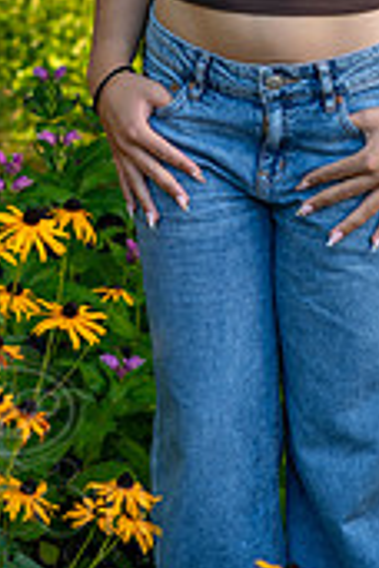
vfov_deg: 9.1
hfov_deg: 6.1
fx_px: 3537
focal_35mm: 224
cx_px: 273
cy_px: -93
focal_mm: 85
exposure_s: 1/125
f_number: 5
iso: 125
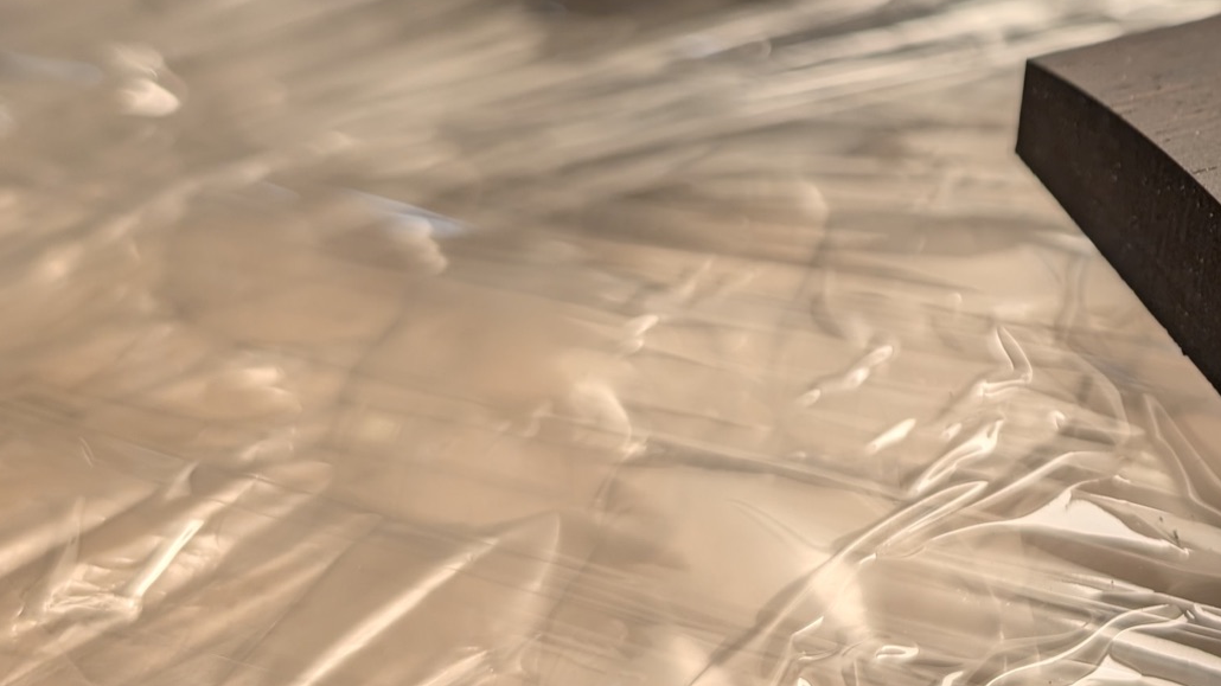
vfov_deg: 19.6
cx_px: 1318
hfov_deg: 30.9
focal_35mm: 61
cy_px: 184
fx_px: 1975
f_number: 1.68
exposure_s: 1/143
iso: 21
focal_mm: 6.9
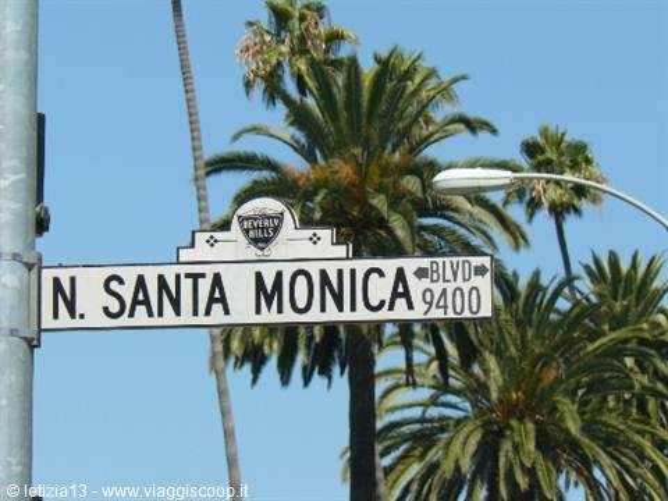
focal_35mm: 248
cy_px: 250
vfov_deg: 6.0
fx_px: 4786
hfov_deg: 8.0
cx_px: 334
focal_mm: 41.3
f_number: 5.6
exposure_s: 1/400
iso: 100
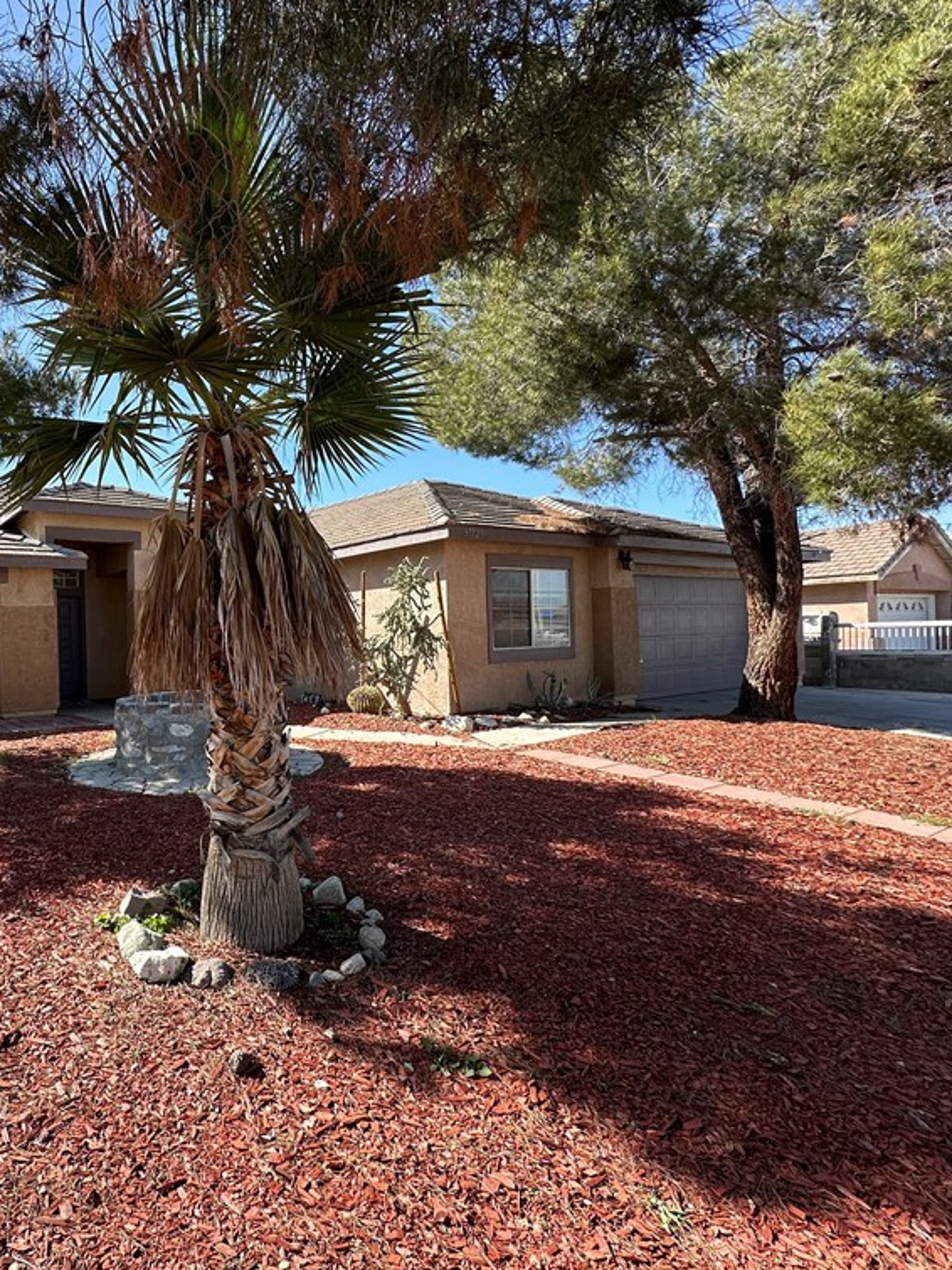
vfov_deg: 84.7
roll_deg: +2.1
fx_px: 697
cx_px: 209
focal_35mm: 19
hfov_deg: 63.5
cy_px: 632
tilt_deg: +0.5
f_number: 2.2
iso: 40
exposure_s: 1/545
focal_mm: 2.22
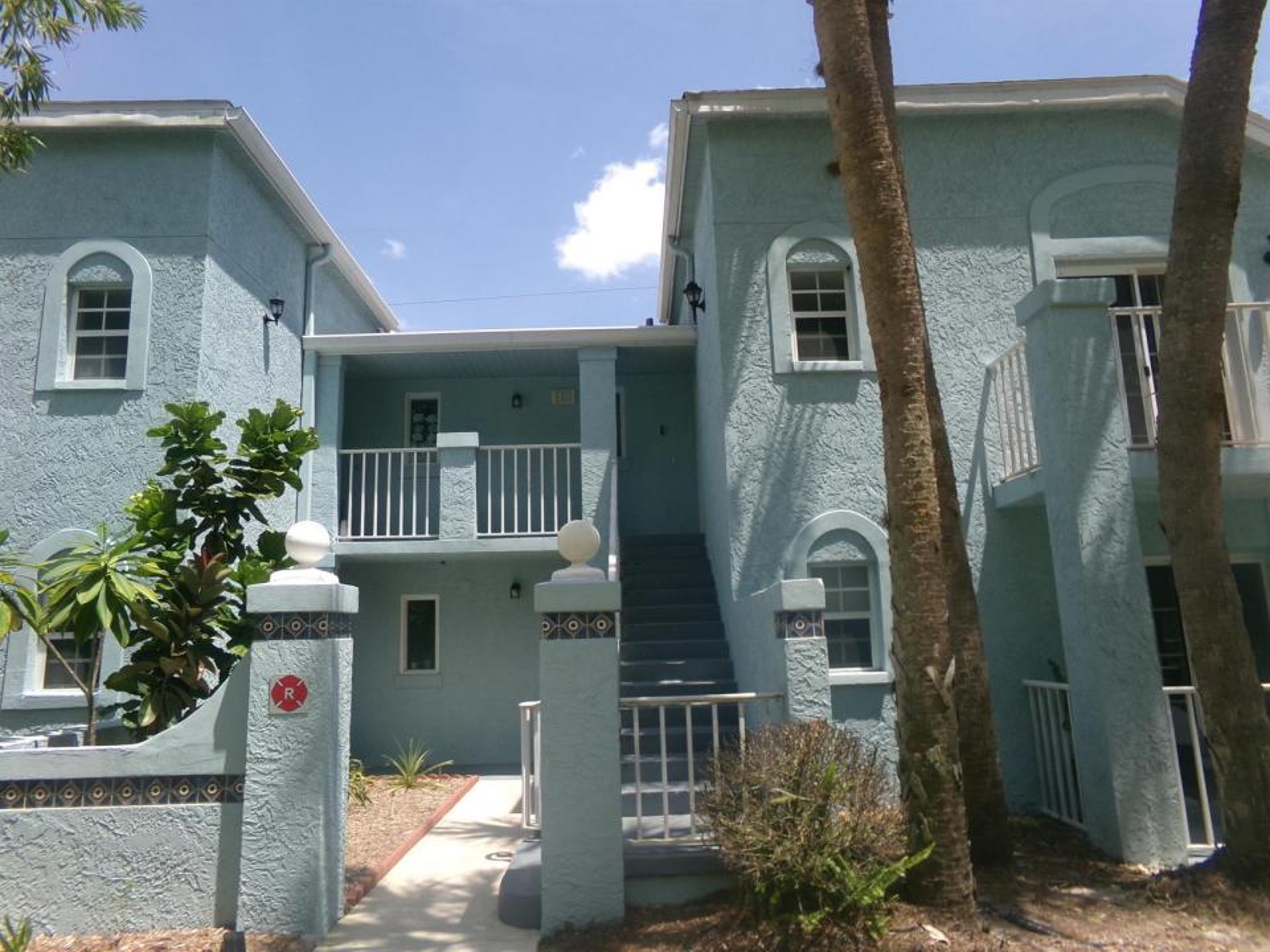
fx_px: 881
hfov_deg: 71.6
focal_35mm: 24
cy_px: 476
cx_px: 635
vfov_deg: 56.8
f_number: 3.7
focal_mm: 4.3
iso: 100
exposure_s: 1/640
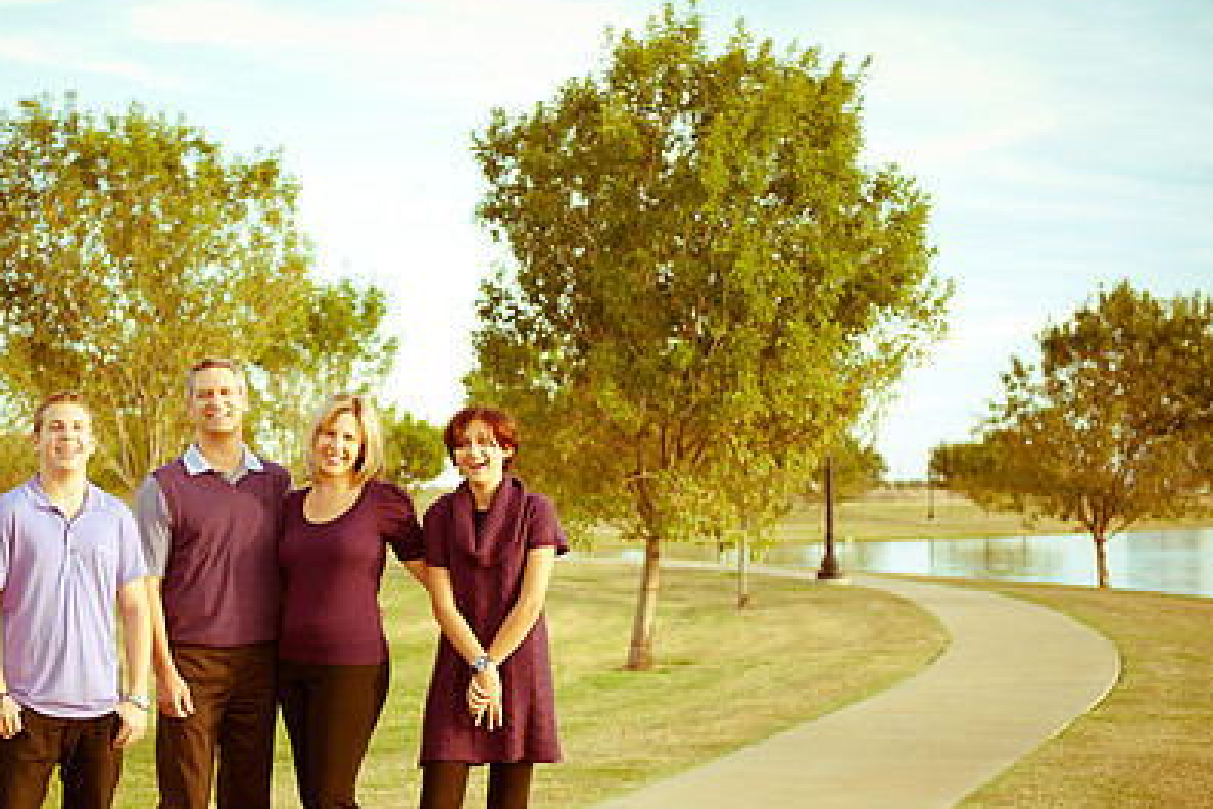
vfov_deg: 16.6
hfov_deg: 24.7
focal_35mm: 82
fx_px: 2763
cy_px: 521
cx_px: 432
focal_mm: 56
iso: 200
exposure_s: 1/400
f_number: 2.8
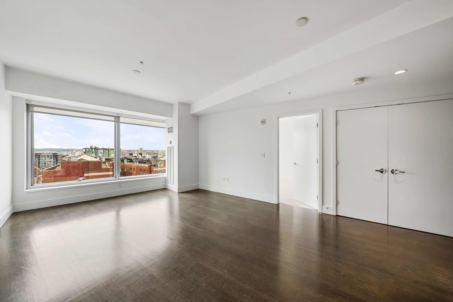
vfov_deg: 90.1
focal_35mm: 12
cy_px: 151
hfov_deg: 112.6
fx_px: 151
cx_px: 226
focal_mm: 12
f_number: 8
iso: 800
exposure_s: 1/80
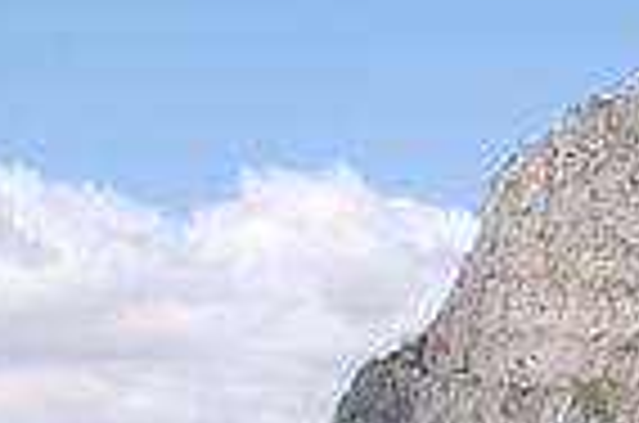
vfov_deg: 6.4
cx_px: 1138
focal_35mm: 210
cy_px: 698
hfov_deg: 9.4
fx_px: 3719
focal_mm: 22
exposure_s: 1/320
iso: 200
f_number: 9
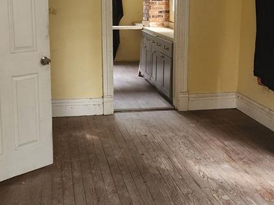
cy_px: 79
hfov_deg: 34.4
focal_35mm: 56
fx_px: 443
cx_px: 140
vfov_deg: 26.0
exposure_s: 1/120
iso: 250
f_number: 1.8
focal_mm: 6.4
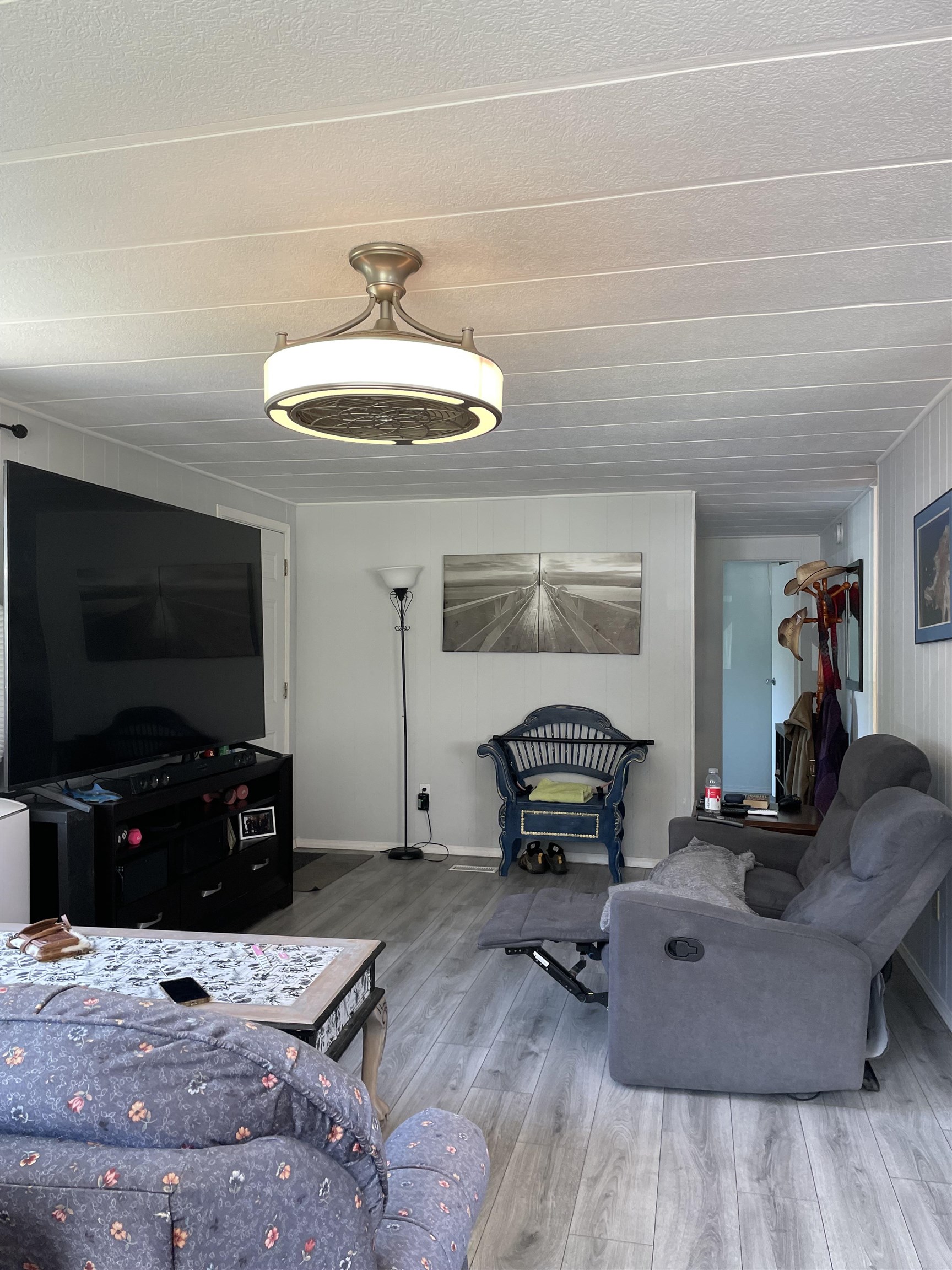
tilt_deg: -0.7
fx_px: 953
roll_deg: +0.1
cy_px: 635
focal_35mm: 26
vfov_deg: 67.3
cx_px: 476
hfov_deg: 53.1
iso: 125
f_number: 1.6
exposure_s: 1/120
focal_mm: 4.2
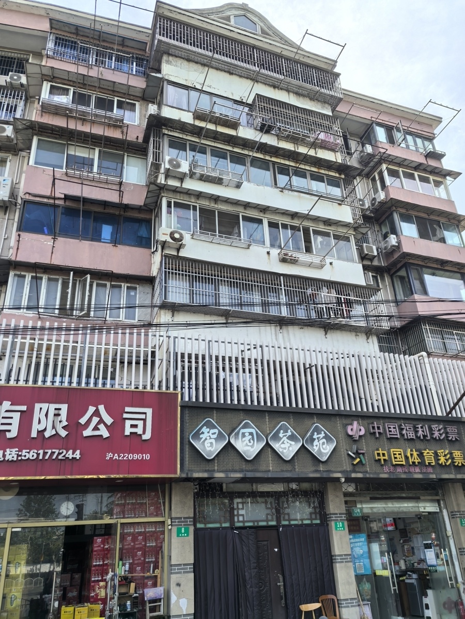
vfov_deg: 65.3
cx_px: 232
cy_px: 310
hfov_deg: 51.4
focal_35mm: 27
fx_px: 484
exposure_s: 1/3731
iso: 50
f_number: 1.4
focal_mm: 5.75
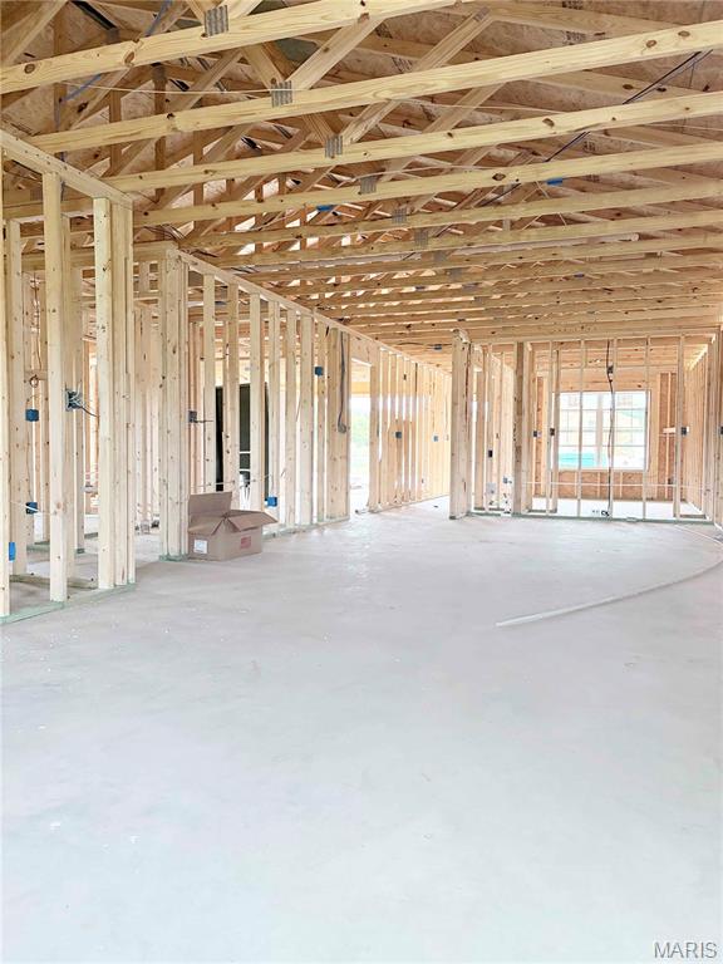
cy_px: 482
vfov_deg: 67.3
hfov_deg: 53.1
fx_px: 724
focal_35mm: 26
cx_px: 362
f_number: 1.6
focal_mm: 5.96
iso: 640
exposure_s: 1/36
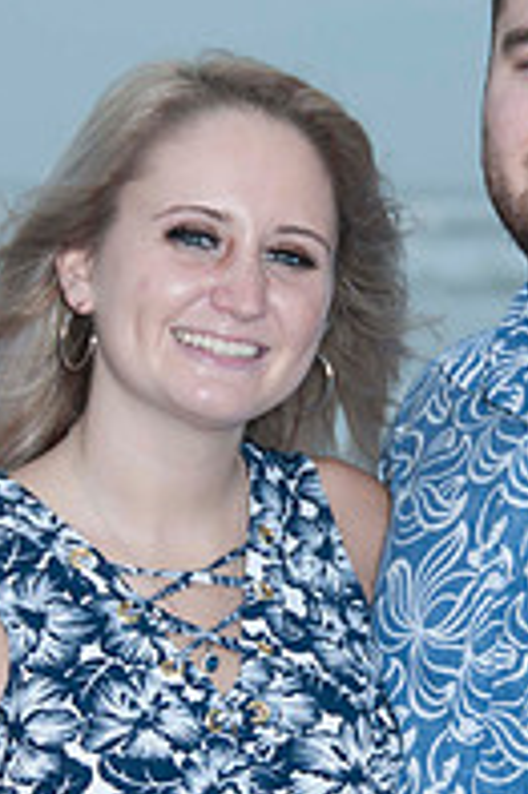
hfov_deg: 5.7
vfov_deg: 8.6
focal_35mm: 240
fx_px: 5289
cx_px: 417
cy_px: 480
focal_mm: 70
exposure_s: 1/125
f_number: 5.6
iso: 100
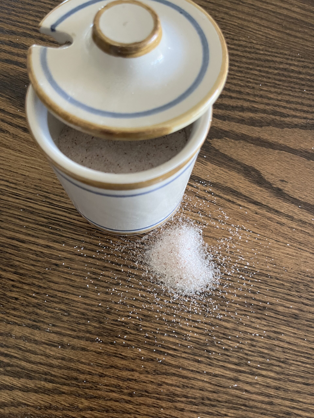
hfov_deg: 53.1
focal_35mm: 26
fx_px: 314
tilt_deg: -69.5
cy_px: 209
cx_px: 157
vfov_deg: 67.3
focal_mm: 5.1
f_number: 1.6
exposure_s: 1/40
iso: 400
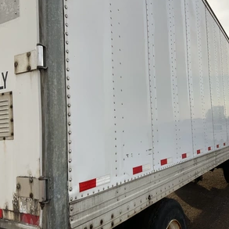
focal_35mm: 35
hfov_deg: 47.0
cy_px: 113
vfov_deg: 47.2
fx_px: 262
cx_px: 136
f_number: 1.8
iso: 25
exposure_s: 1/898
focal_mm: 3
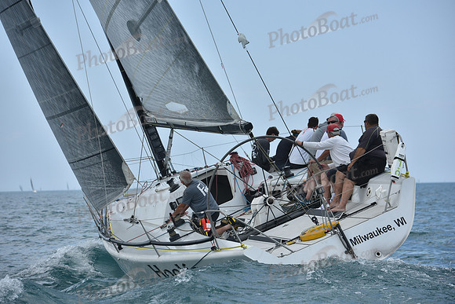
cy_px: 152
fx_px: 2086
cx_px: 228
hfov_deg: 12.4
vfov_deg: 8.3
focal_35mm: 165
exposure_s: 1/1250
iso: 250
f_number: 7.1
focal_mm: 165
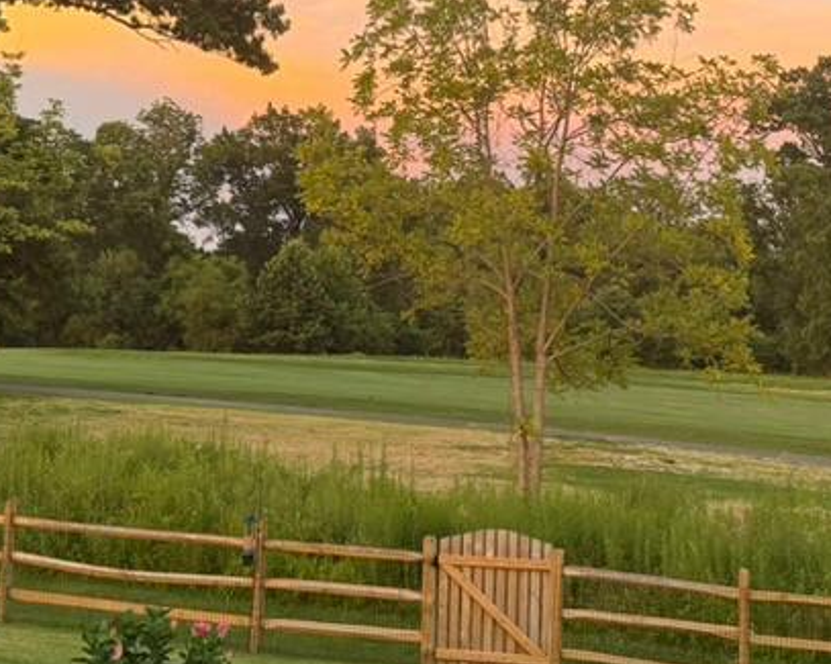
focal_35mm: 59
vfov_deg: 25.4
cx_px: 594
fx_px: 1450
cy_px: 147
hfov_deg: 31.6
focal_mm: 6.76
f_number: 1.78
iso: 160
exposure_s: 1/121
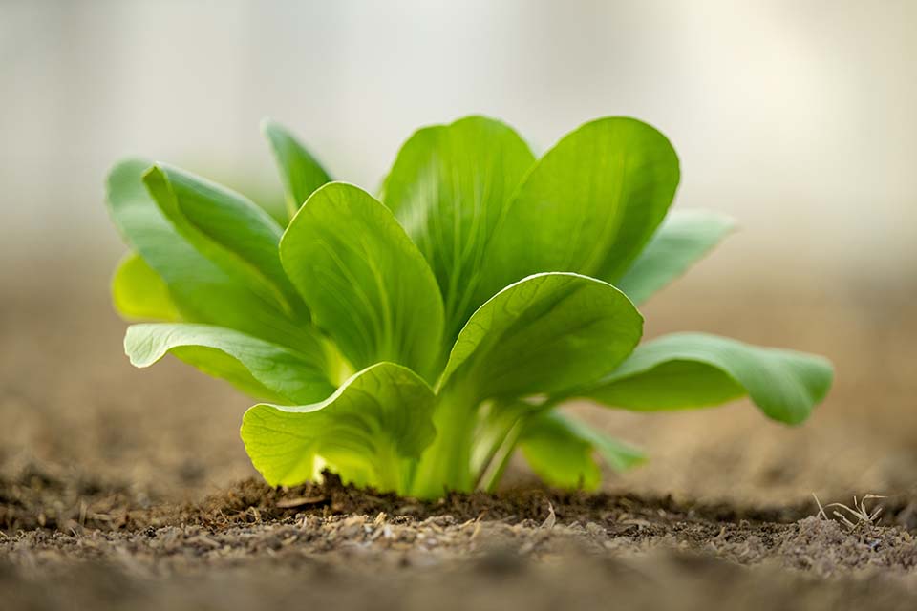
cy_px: 306
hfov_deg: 11.7
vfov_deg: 7.8
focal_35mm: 175
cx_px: 458
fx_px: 4457
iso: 220
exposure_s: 1/200
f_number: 2.8
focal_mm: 175
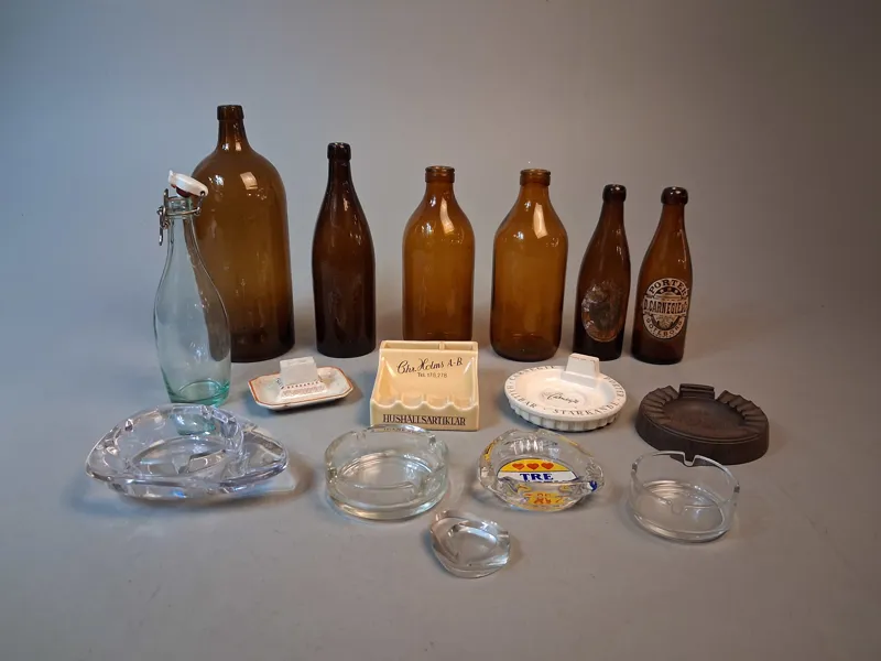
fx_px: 687
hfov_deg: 65.3
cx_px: 440
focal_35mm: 27
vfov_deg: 51.4
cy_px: 330
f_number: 1.8
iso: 320
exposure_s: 1/50
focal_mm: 4
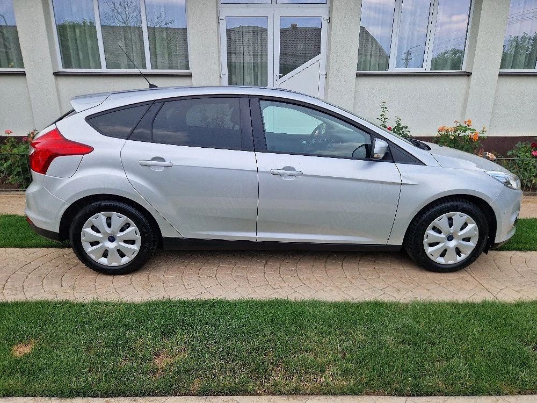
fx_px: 357
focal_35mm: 23
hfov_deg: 73.9
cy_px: 202
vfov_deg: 58.9
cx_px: 268
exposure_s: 1/714
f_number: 1.8
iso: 50
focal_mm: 5.4
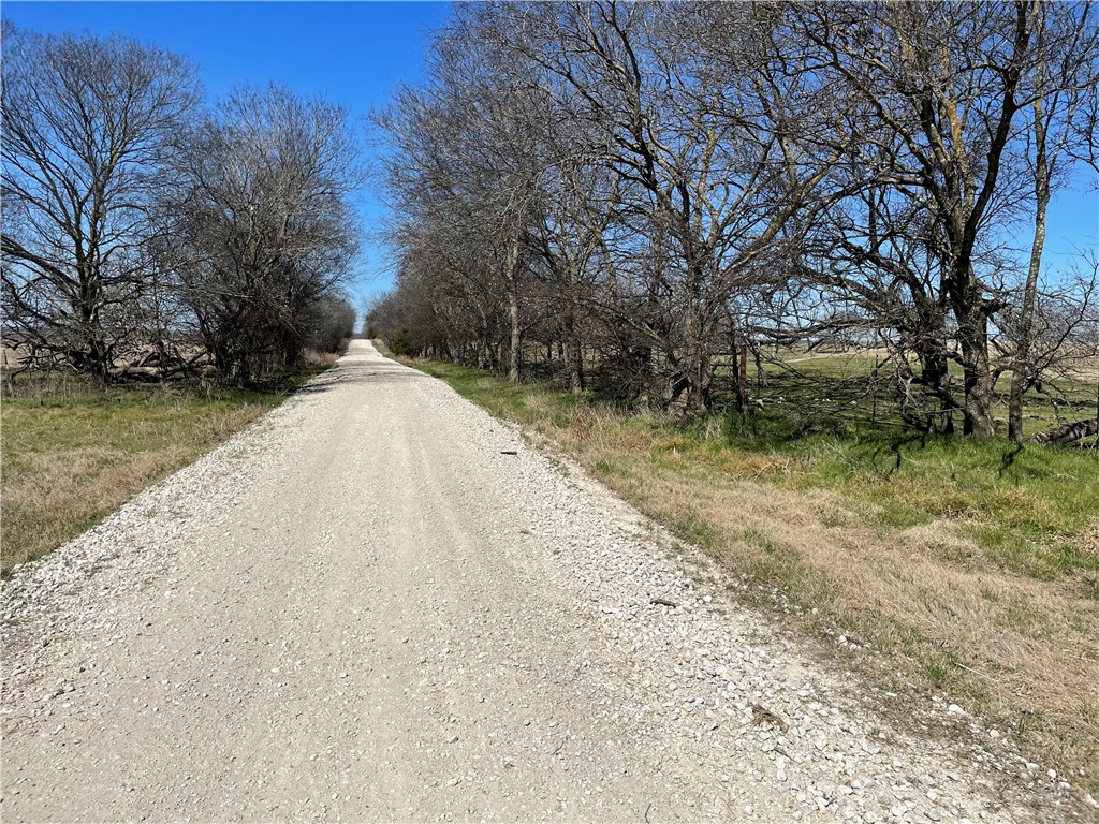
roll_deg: -0.8
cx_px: 550
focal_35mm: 26
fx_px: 825
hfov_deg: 67.3
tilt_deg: -3.8
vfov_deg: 53.1
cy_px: 412
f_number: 1.6
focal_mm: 4.2
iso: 32
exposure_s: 1/6494
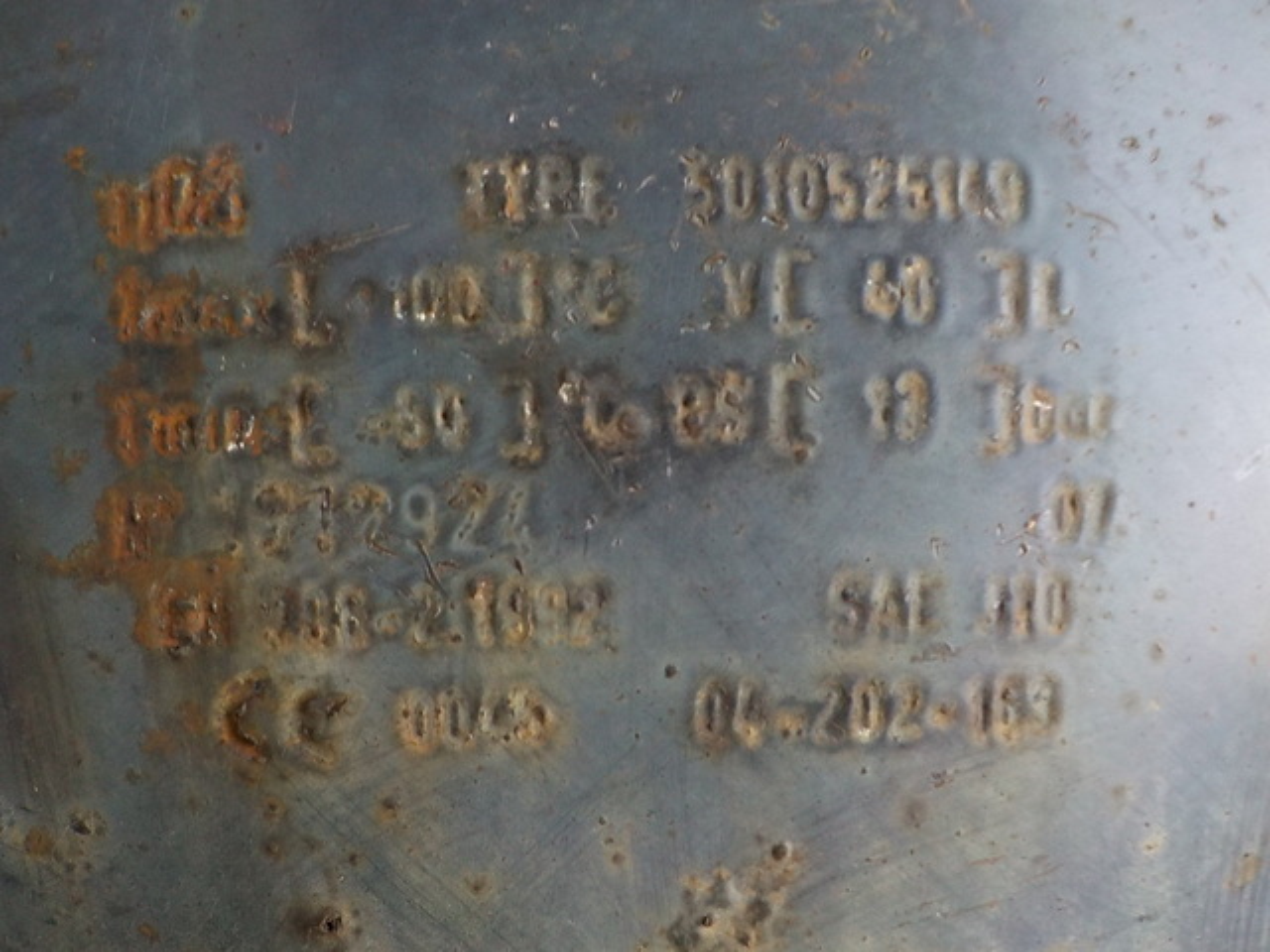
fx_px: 1101
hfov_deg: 60.0
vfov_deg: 46.8
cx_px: 635
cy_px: 476
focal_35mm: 30
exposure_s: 1/30
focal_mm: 4.1
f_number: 3.3
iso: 200
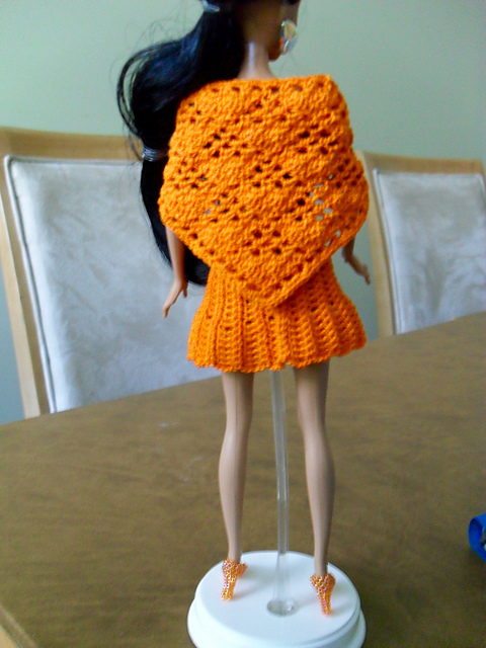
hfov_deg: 40.7
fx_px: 655
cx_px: 243
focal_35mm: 35
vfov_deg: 52.6
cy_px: 324
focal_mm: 6.2
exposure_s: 1/15
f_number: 2.8
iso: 240
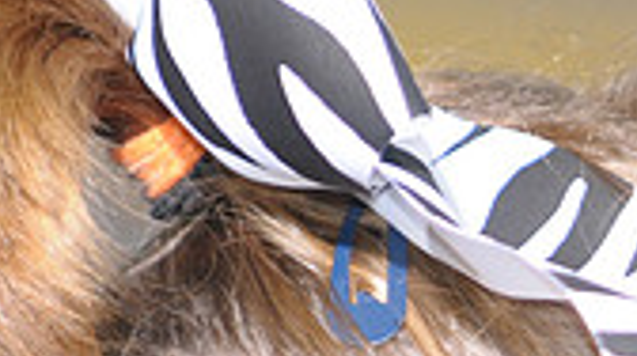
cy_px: 665
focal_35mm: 1084
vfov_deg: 1.1
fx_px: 18286
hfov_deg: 2.0
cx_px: 982
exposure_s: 1/125
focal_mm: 200
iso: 500
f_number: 2.8
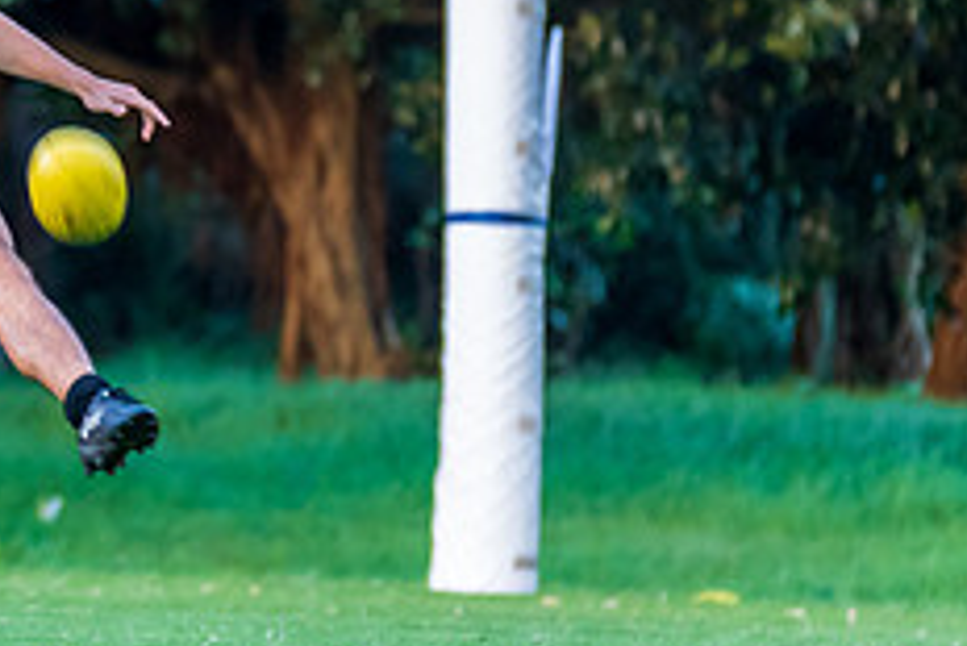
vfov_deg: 1.3
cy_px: 110
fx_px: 27603
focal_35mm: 1027
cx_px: -207
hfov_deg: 2.0
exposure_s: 1/200
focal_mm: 280
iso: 1600
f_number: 5.6
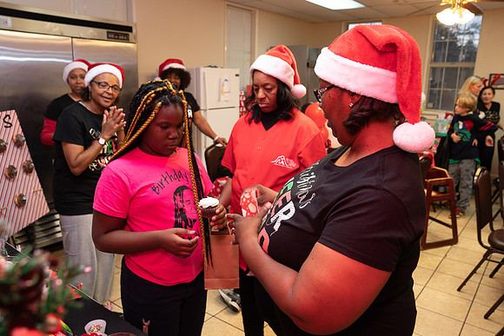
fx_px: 392
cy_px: 168
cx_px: 252
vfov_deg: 46.4
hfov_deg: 65.5
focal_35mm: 28
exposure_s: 1/80
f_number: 5
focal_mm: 28
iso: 640
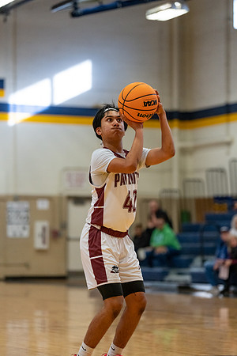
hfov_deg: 10.6
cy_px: 178
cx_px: 118
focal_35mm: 129
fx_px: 1274
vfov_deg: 15.9
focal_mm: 129
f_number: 2.8
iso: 5000
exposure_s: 1/1000
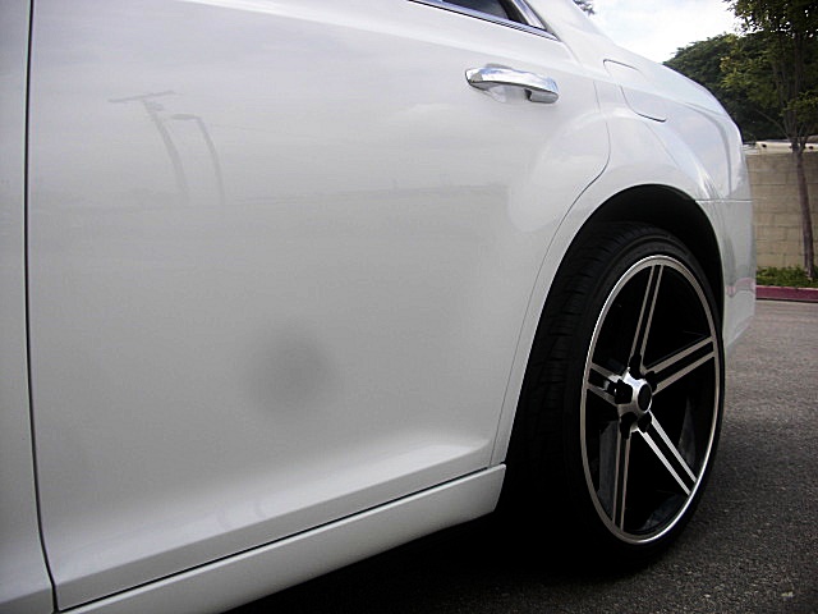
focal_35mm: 36
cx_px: 409
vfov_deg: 39.7
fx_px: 851
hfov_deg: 51.4
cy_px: 307
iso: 50
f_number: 2.8
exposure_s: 1/640
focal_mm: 6.3
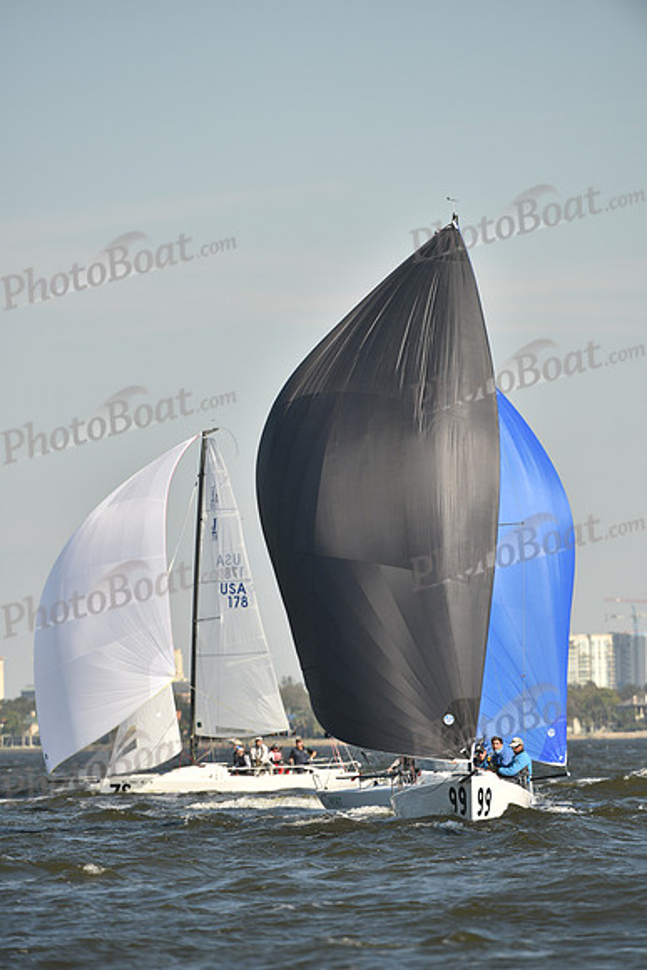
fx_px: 9160
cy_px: 485
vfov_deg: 6.1
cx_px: 324
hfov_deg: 4.0
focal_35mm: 340
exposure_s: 1/1250
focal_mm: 340
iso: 250
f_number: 6.3
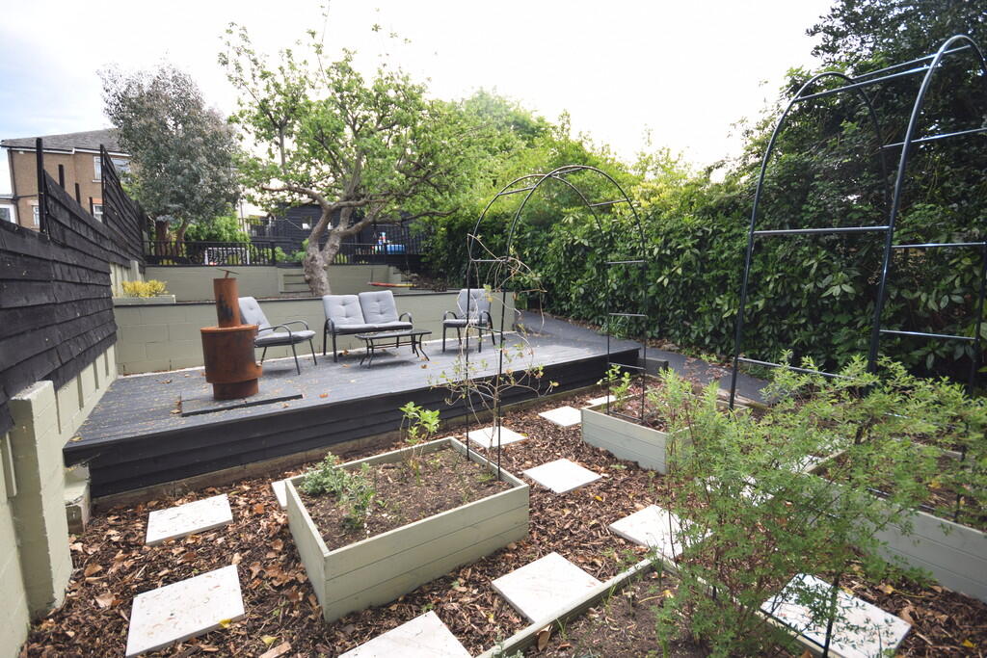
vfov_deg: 72.1
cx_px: 494
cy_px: 329
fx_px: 452
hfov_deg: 95.0
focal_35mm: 16
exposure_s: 1/160
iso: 100
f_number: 6.3
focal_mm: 11
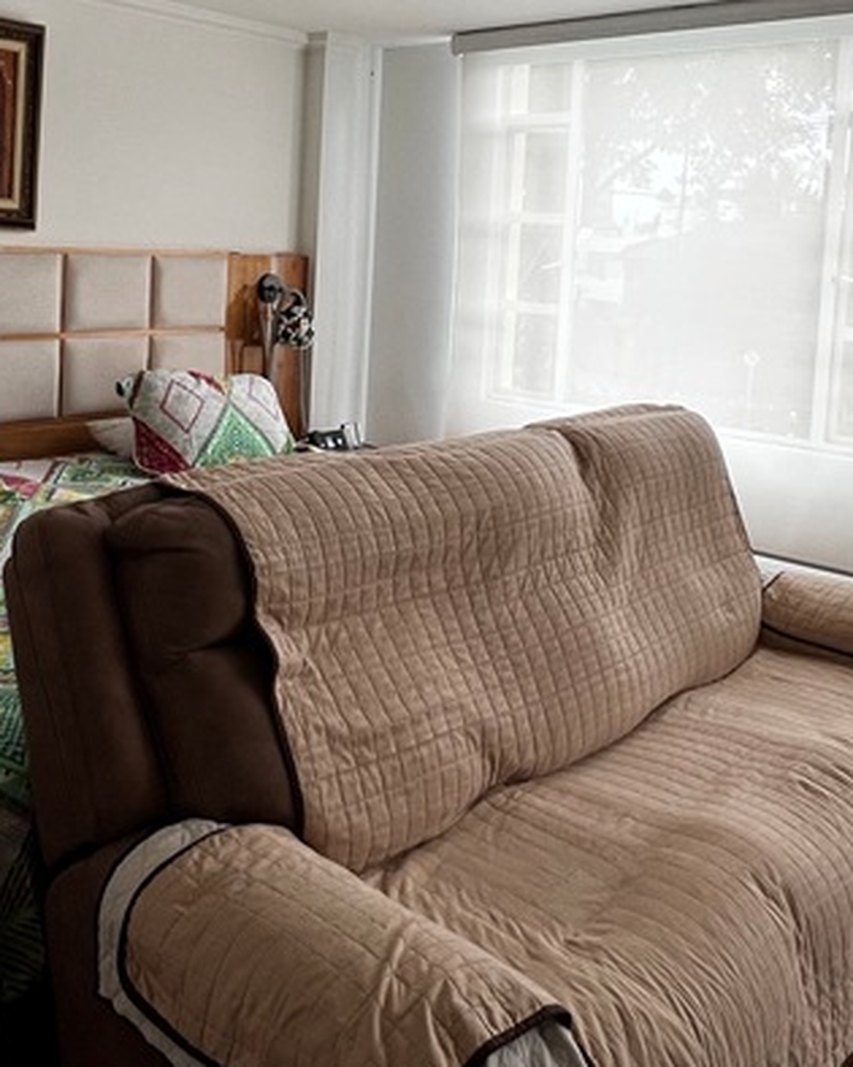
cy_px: 325
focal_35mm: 33
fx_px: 1042
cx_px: 314
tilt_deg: -5.4
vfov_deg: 52.8
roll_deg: -3.0
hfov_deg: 44.1
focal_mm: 1.57
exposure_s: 1/99
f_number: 1.8
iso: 40
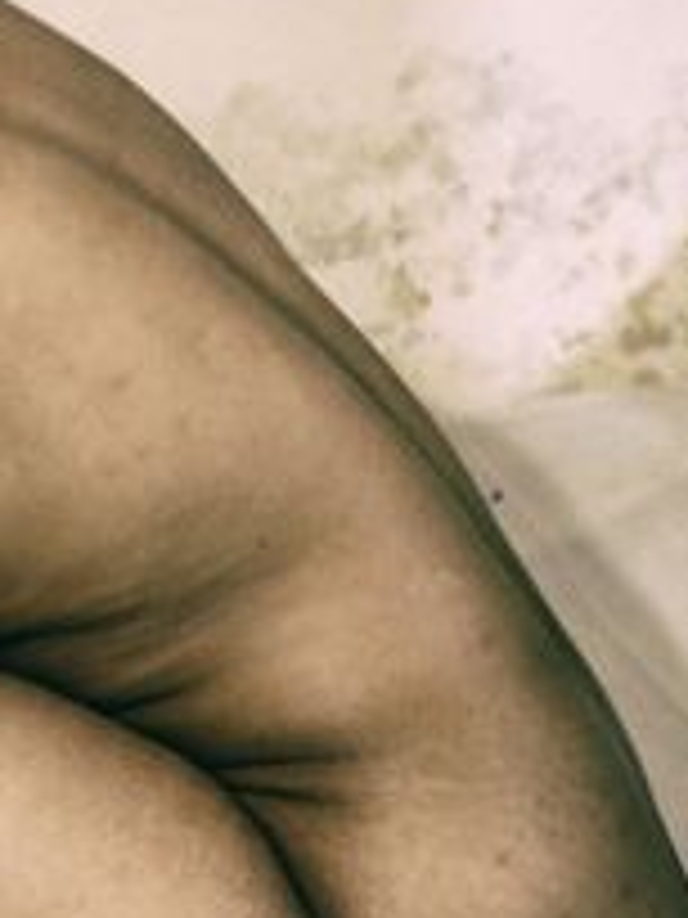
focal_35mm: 132
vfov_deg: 14.8
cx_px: -576
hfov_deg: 10.5
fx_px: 3498
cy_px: 776
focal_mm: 35
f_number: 5
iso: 1000
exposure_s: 1/25
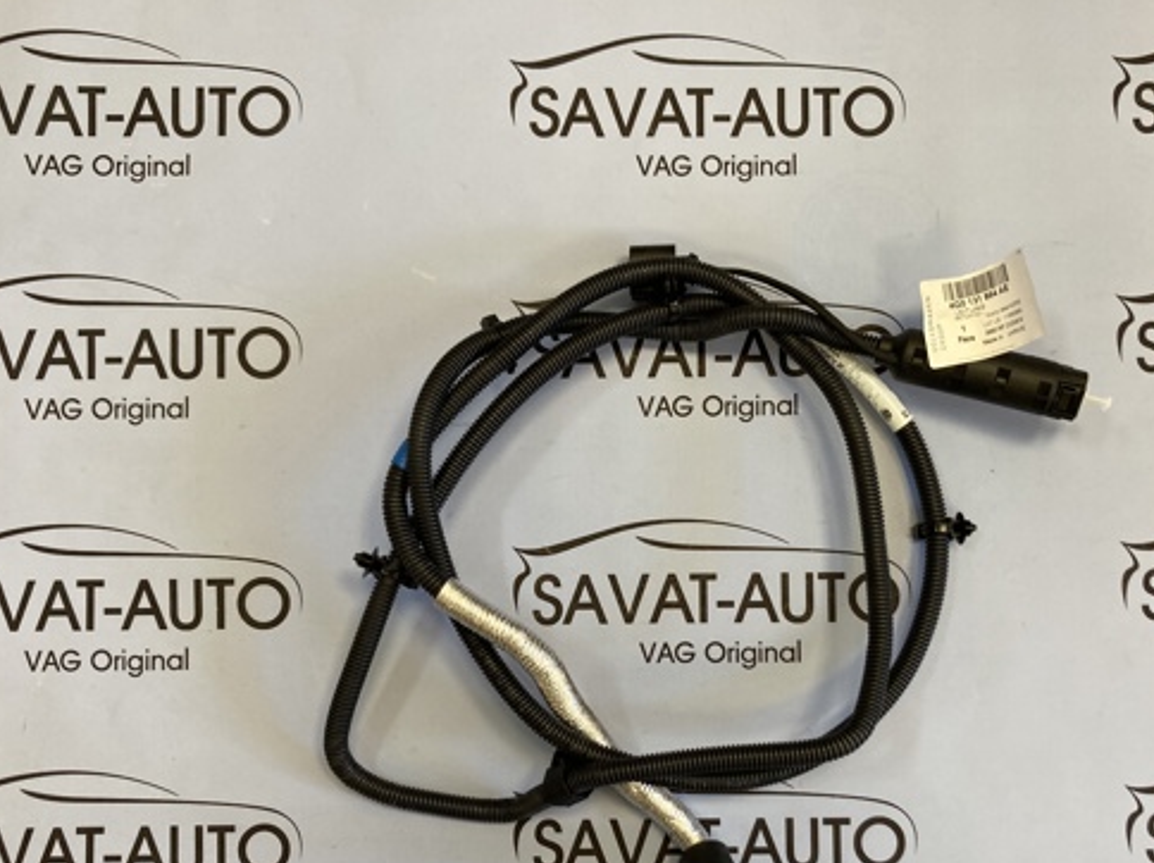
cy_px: 564
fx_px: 1232
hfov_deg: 50.1
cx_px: 615
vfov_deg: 38.2
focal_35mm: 37
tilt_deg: -88.3
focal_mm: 3.99
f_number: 1.8
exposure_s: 1/50
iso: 64
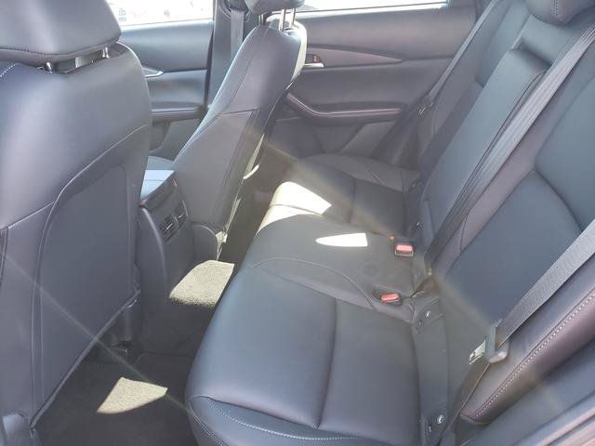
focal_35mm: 26
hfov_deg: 67.3
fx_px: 447
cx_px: 298
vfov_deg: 53.1
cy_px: 223
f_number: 2.4
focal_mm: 4.3
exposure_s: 1/60
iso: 250
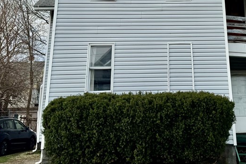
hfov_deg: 39.7
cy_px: 11
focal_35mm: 49
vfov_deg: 26.5
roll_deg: +1.1
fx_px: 335
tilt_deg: +18.2
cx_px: 170
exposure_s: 1/2710
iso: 80
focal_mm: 6.76
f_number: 1.78
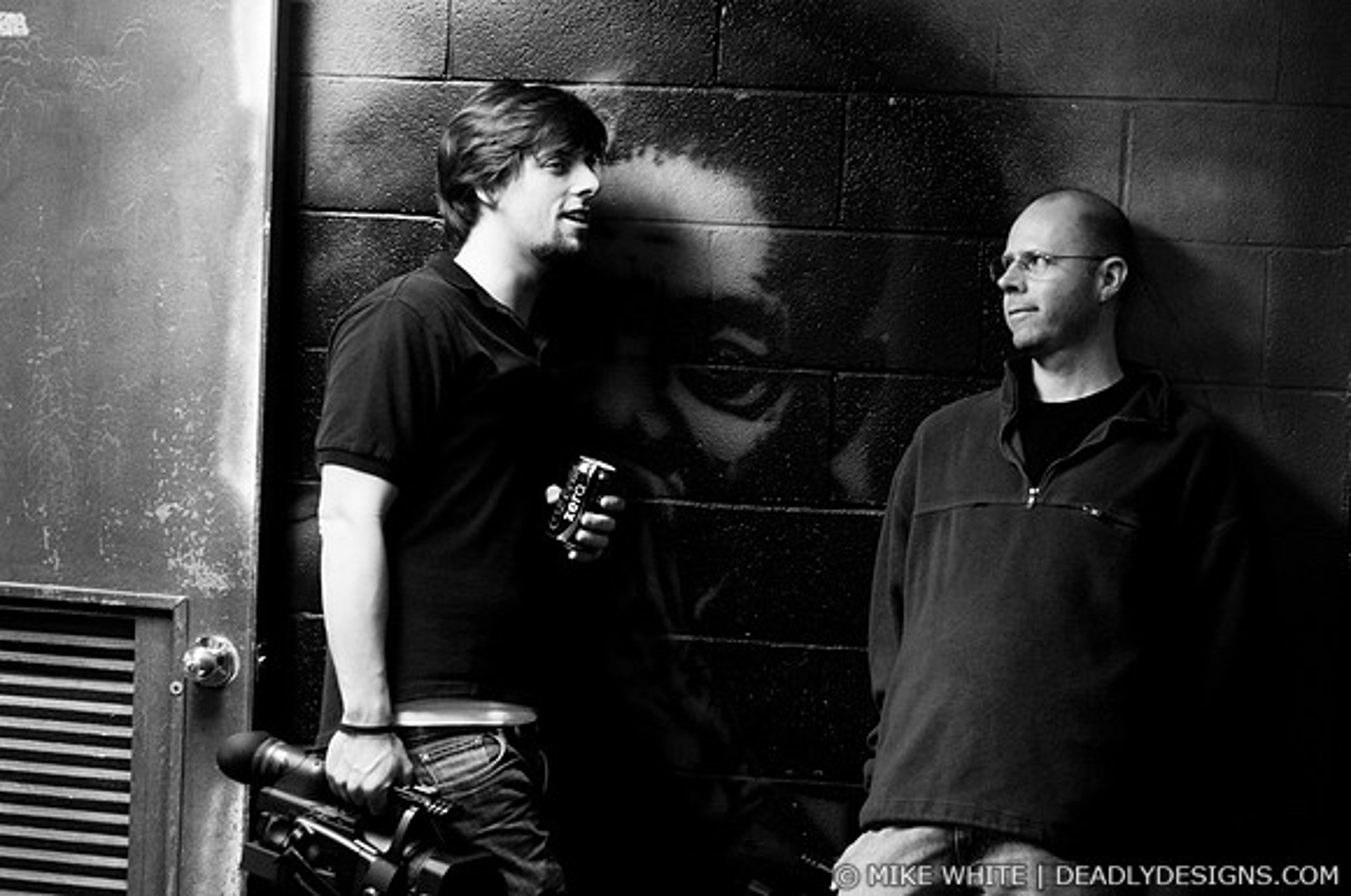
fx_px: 2698
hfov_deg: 28.1
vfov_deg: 18.9
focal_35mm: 72
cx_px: 676
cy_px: 448
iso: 800
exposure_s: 1/80
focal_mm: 48
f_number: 2.8
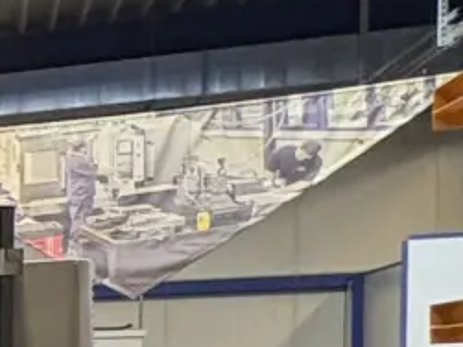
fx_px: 1430
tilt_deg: -1.6
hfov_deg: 11.2
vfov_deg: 13.3
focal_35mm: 107
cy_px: 454
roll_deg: +0.9
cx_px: -930
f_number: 2.2
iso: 250
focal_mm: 2.22
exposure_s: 1/87
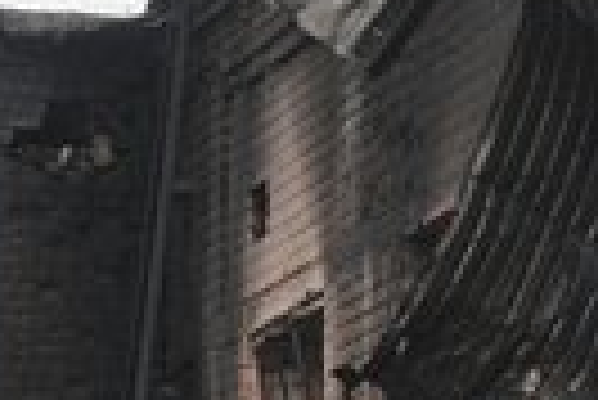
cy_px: 272
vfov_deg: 2.4
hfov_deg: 3.6
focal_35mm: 570
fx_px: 9479
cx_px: 634
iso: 100
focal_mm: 190
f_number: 7.1
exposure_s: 1/125
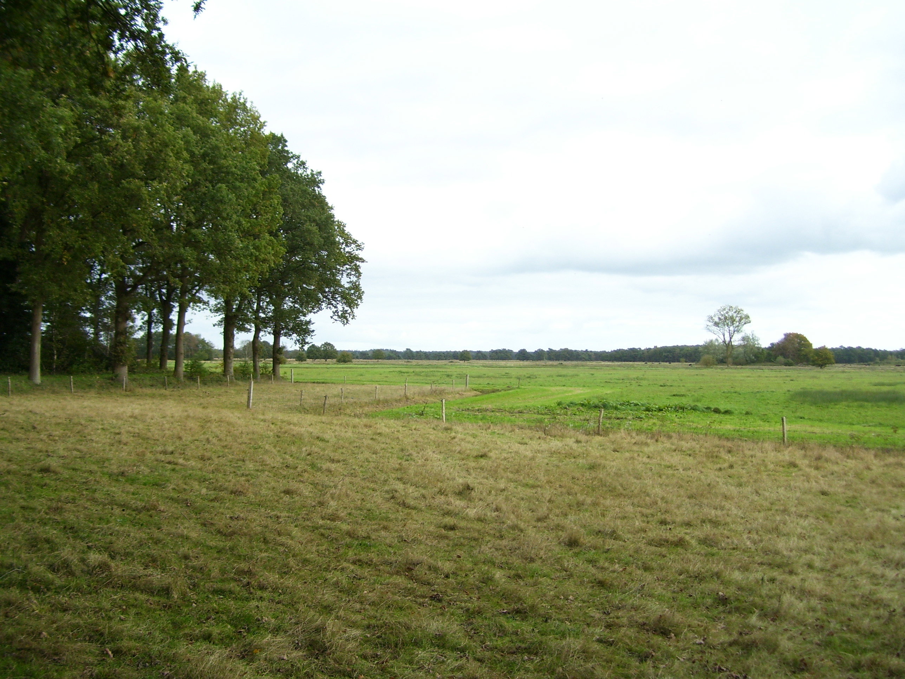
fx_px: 967
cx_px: 452
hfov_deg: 50.1
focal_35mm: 37
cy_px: 340
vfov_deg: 38.7
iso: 80
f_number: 2.7
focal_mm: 6
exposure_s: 1/350
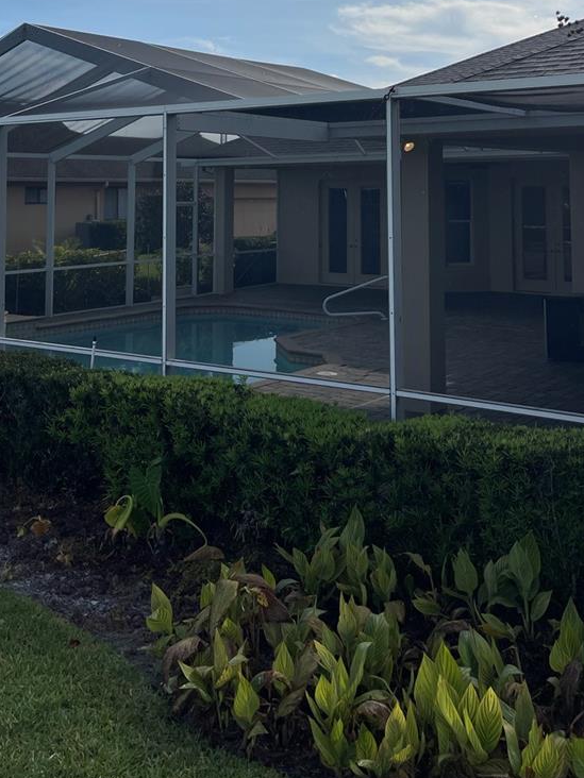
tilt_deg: +4.4
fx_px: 922
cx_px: 340
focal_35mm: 41
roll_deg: +0.7
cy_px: 146
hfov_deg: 35.1
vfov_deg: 43.4
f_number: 1.6
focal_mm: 5.1
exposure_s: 1/6579
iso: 32
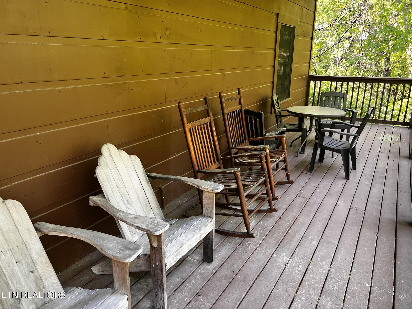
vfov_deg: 53.1
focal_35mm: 26
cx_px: 206
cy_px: 154
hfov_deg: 67.3
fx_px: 309
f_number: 1.5
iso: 80
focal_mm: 5.7
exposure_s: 1/121
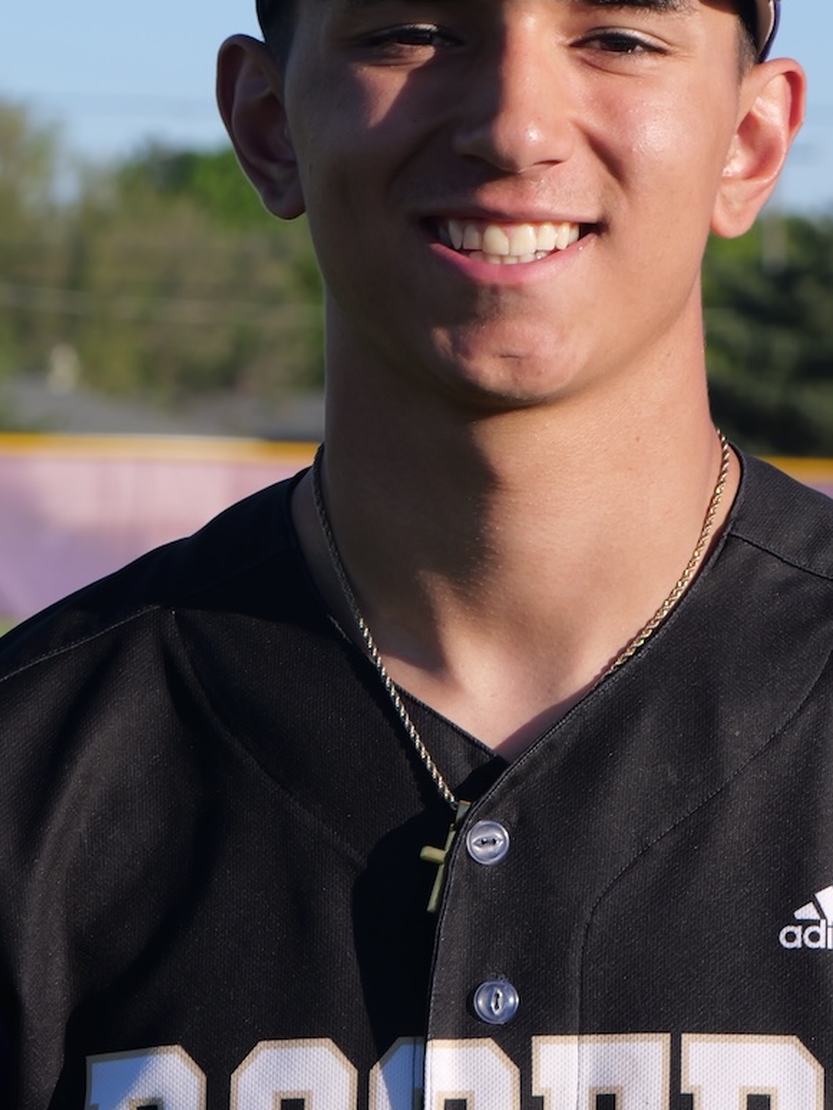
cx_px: 528
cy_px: 616
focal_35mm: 219
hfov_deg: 6.8
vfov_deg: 9.0
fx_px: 7023
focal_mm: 53
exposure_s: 1/320
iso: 100
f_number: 5.6
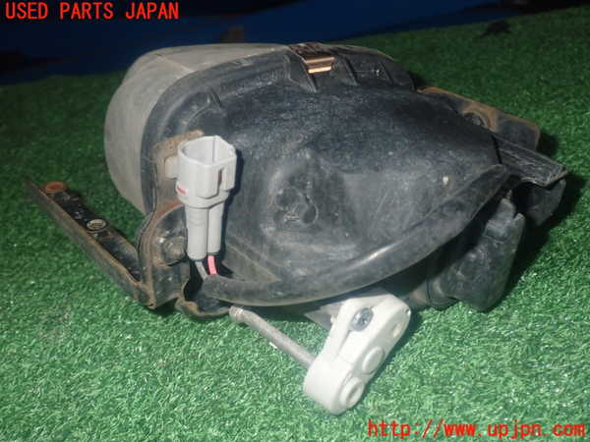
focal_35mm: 36
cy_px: 221
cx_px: 295
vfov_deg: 39.7
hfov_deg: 51.4
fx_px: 614
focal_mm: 6.37
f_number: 7.1
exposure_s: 1/40
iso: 640
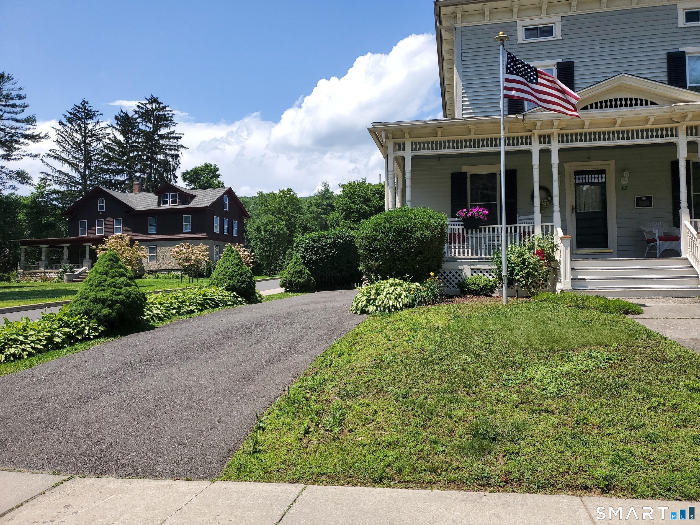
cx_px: 350
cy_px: 262
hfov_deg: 67.3
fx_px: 526
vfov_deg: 53.1
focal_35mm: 26
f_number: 1.5
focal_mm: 4.3
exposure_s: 1/2961
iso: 50
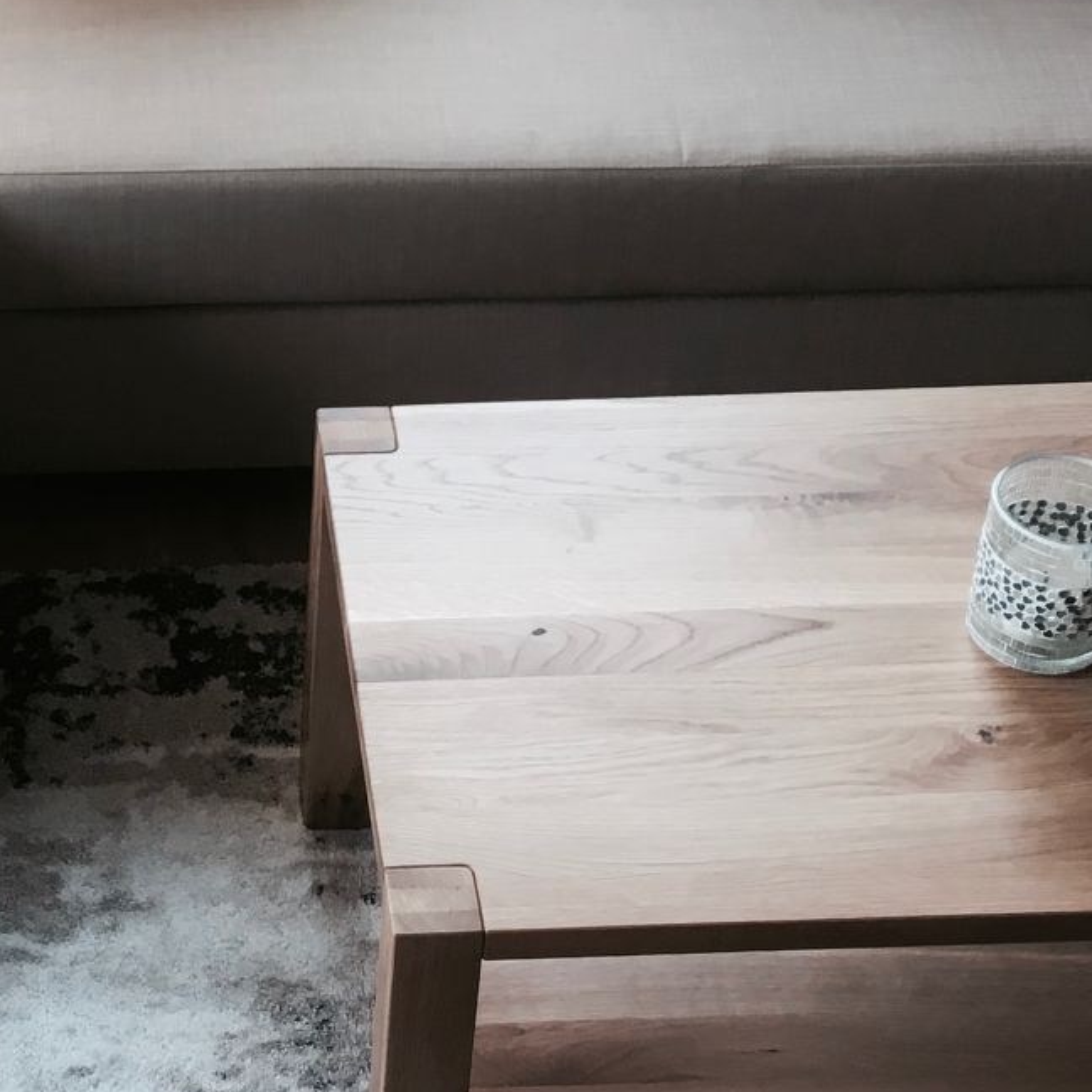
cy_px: 489
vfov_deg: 21.4
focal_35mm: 81
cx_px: 148
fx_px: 2891
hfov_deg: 21.0
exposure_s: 1/33
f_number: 2.2
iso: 32
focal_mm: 4.15
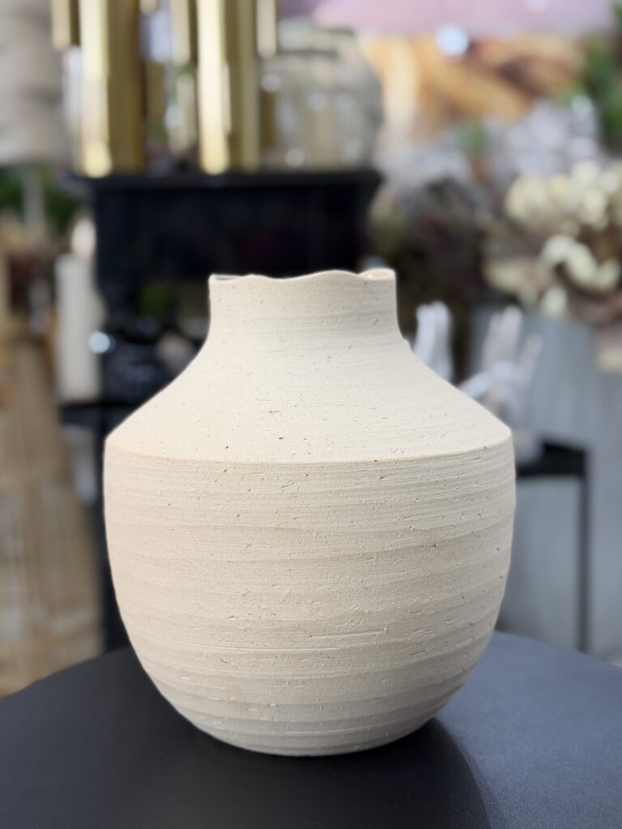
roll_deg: +0.3
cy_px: 414
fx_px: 1150
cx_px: 311
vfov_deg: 39.7
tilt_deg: -5.5
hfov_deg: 30.3
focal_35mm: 48
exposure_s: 1/60
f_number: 1.78
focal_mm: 6.76
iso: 80
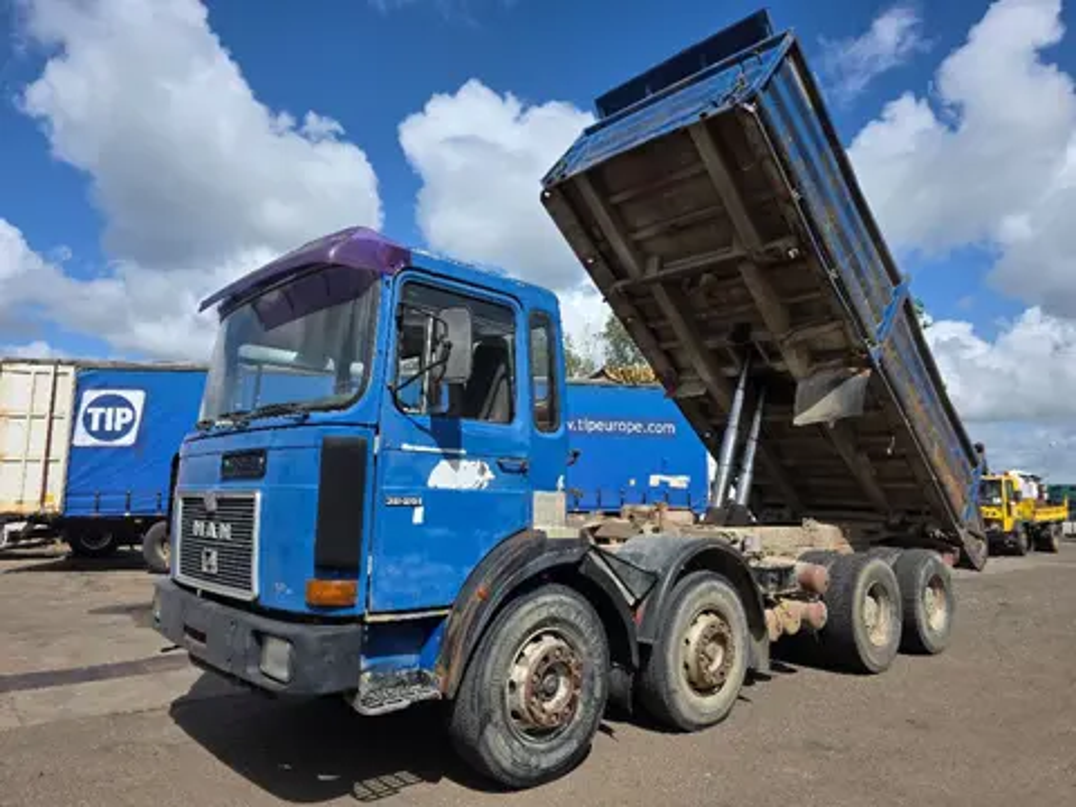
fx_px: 715
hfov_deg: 73.9
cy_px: 404
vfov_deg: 58.9
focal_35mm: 23
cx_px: 538
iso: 80
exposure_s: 1/7944
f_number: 1.7
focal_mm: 6.3
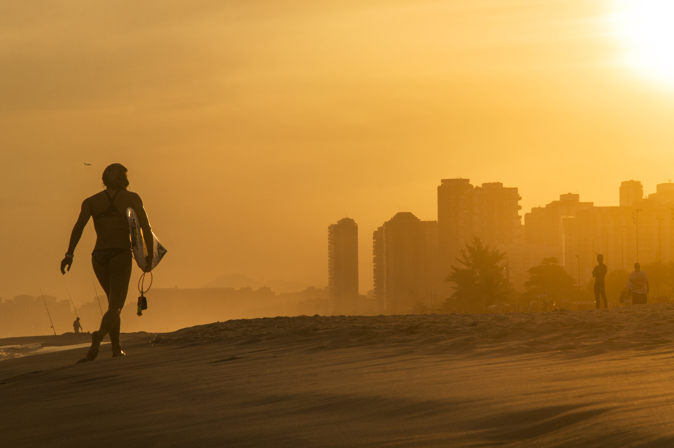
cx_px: 337
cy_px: 224
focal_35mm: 158
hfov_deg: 13.1
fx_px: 2945
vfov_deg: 8.7
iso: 250
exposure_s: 1/500
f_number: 16
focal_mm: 105
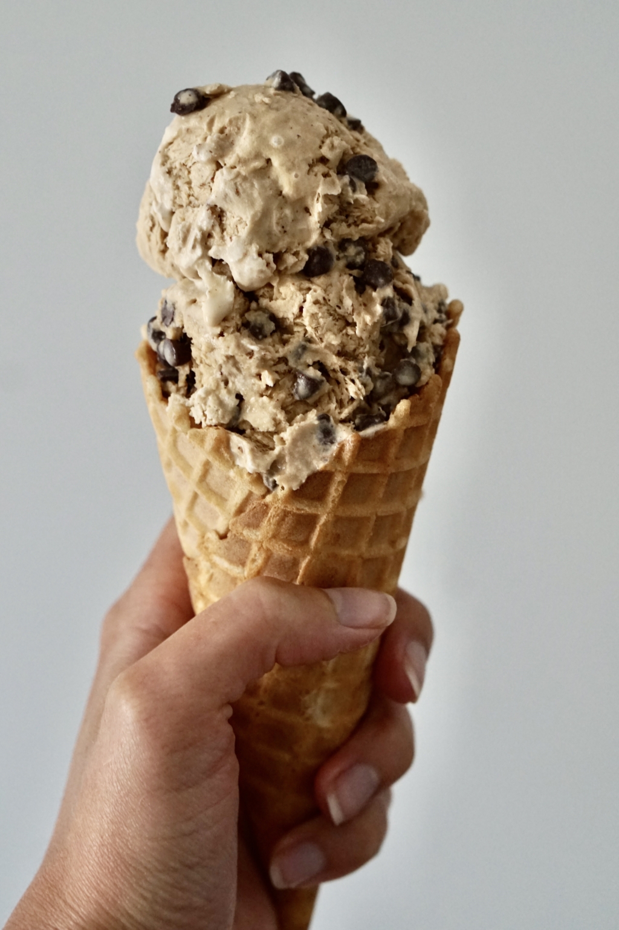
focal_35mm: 75
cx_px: 310
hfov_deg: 18.2
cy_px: 465
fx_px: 1936
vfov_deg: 27.0
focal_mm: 50
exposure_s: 1/80
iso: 1250
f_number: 4
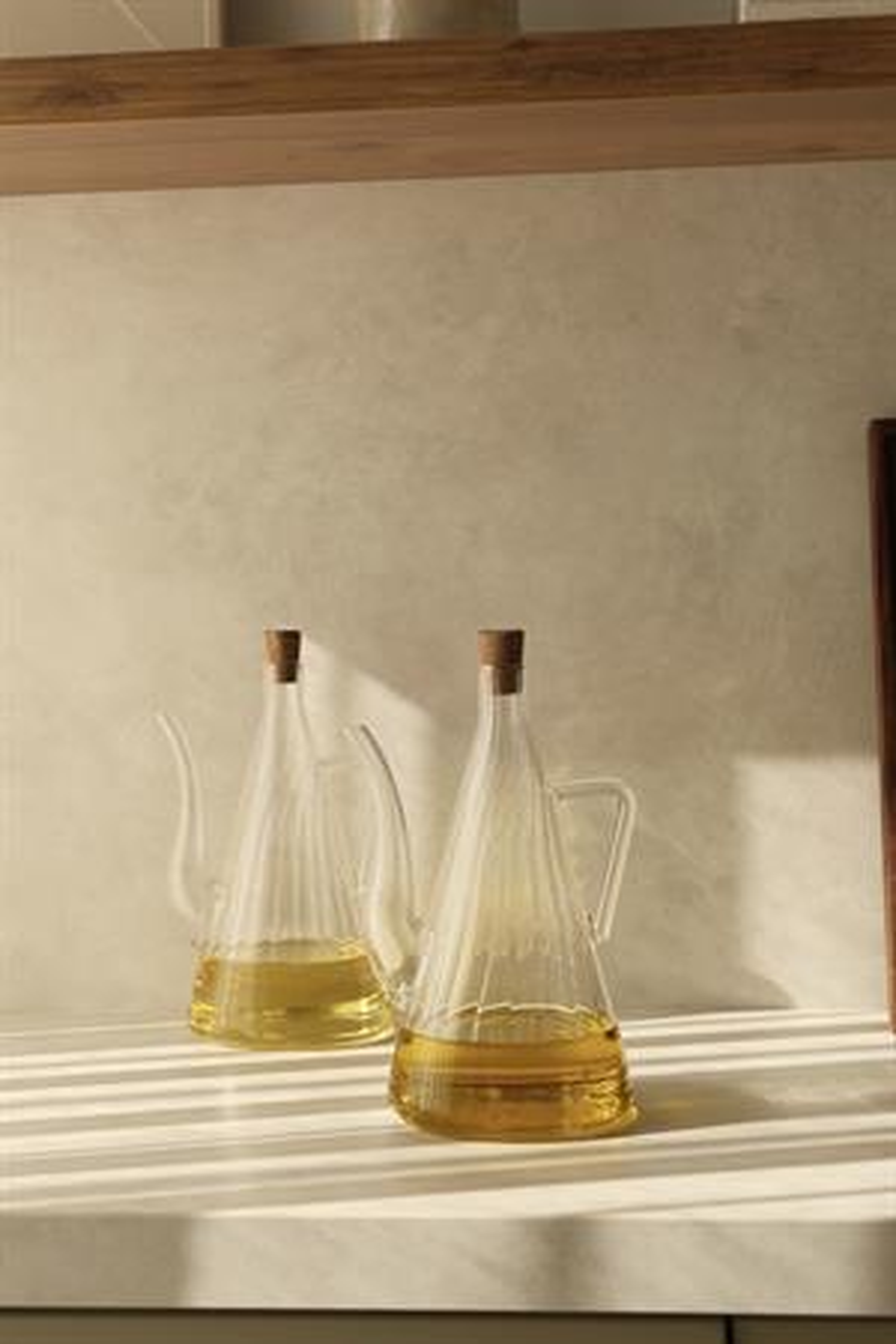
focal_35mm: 51
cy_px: 672
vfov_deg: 38.9
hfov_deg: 26.5
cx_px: 448
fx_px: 1904
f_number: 5
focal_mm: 34.3
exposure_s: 1/240
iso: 160
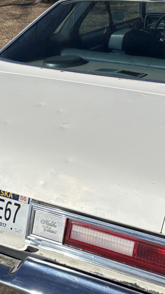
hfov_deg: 19.1
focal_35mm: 63
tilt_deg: -22.5
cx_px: 87
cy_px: 161
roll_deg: +0.2
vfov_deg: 33.3
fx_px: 490
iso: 40
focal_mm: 5.96
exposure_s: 1/10101
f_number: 1.6
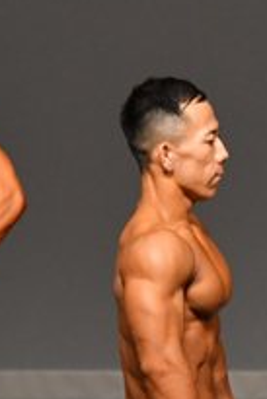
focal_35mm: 1076
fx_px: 11949
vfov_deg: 1.9
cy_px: 475
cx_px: 475
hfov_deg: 1.3
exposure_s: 1/400
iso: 2500
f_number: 5.6
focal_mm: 190
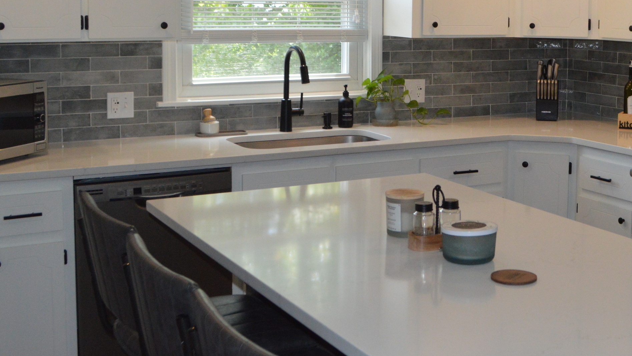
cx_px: 470
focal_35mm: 56
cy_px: 62
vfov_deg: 21.1
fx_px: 938
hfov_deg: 36.4
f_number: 5.6
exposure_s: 1/200
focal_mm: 22
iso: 1600
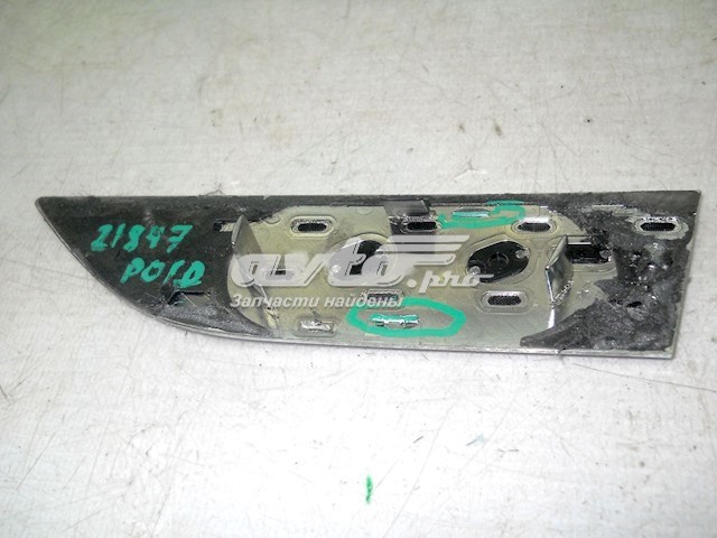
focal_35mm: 41
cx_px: 358
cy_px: 269
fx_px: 849
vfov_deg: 35.1
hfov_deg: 45.8
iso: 80
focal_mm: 6.72
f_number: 5.5
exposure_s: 1/60
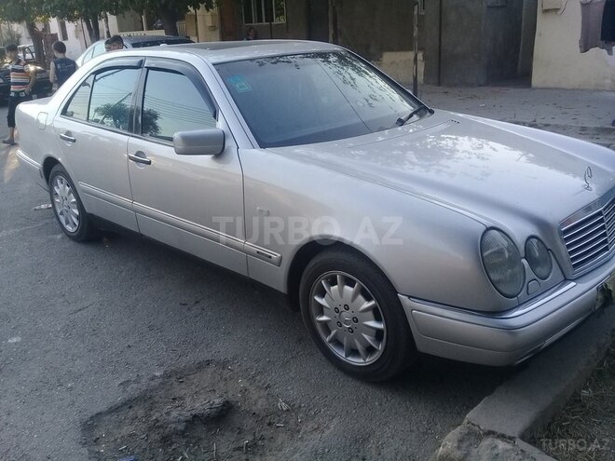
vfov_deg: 45.4
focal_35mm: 31
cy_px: 230
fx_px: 551
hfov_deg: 58.4
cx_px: 308
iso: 50
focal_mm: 3.3
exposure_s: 1/201
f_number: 2.2
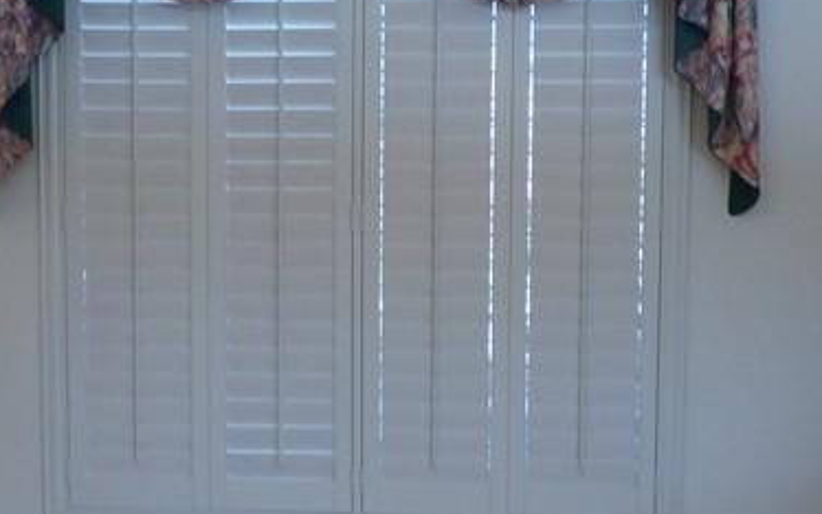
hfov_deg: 35.1
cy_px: 283
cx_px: 402
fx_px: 1300
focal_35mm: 58
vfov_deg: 22.4
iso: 250
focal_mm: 3.58
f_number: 2.8
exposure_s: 1/60
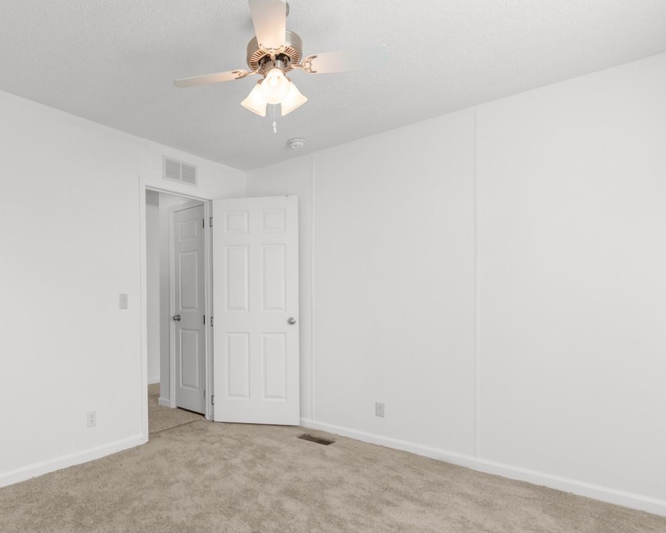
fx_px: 394
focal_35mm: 20
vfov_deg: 67.9
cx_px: 196
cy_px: 293
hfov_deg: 76.4
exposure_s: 1/15
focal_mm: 10
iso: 100
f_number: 4.5
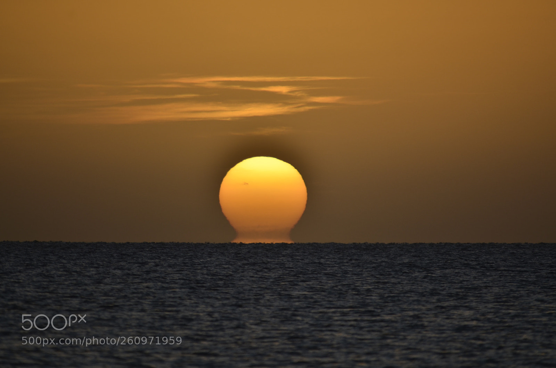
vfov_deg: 2.3
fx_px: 9246
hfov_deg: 3.4
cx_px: 278
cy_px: 184
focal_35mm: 600
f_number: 5.6
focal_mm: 400
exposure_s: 1/800
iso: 100
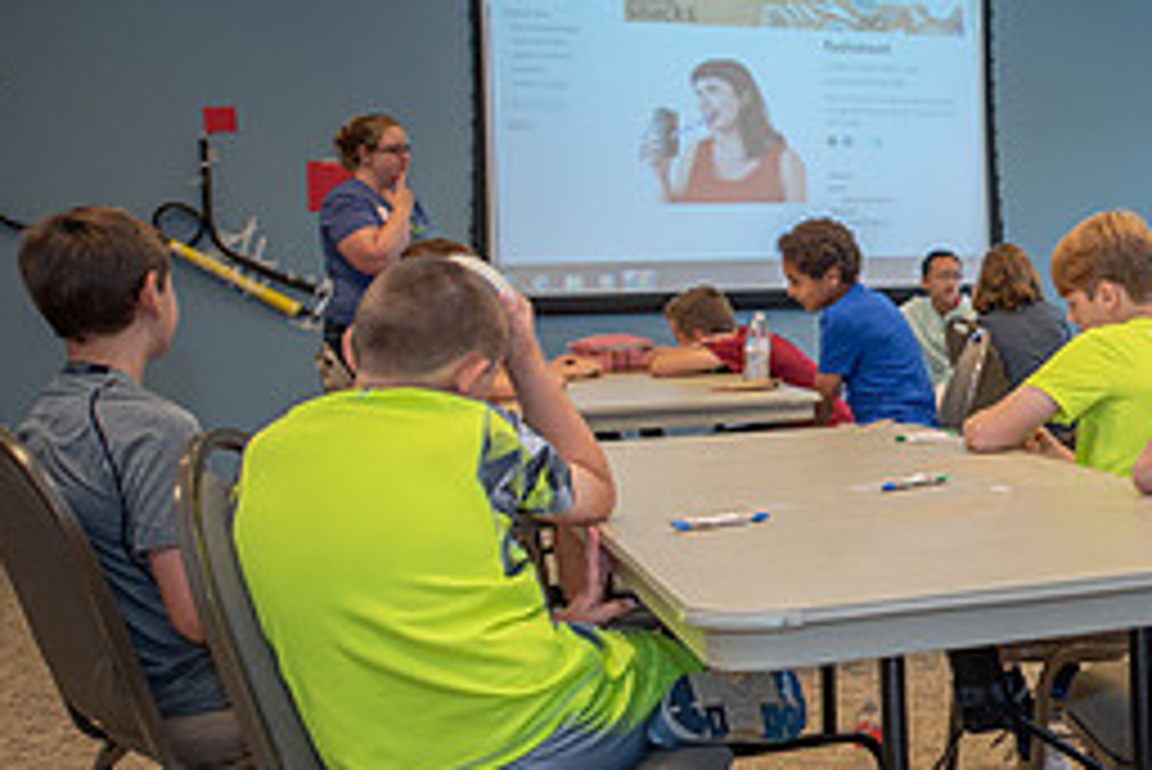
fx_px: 1793
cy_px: 353
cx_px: 1179
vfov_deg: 24.2
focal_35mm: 56
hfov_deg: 32.5
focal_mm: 24
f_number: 2.8
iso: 400
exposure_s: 1/200
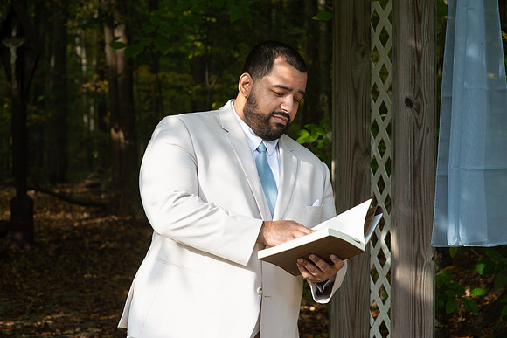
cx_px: 244
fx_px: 1331
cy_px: 159
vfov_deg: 14.5
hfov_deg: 21.6
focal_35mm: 95
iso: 640
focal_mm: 85
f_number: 6.3
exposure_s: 1/640
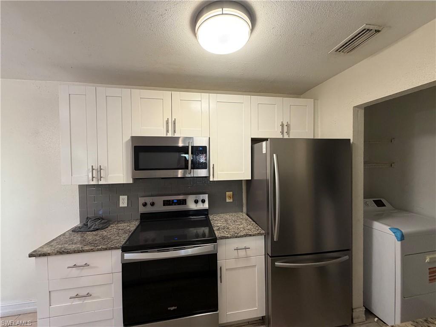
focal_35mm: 14
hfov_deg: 102.1
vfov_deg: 85.7
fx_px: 176
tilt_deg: -1.4
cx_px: 218
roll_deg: +1.3
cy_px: 164
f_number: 2.2
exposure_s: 1/60
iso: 320
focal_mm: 2.22
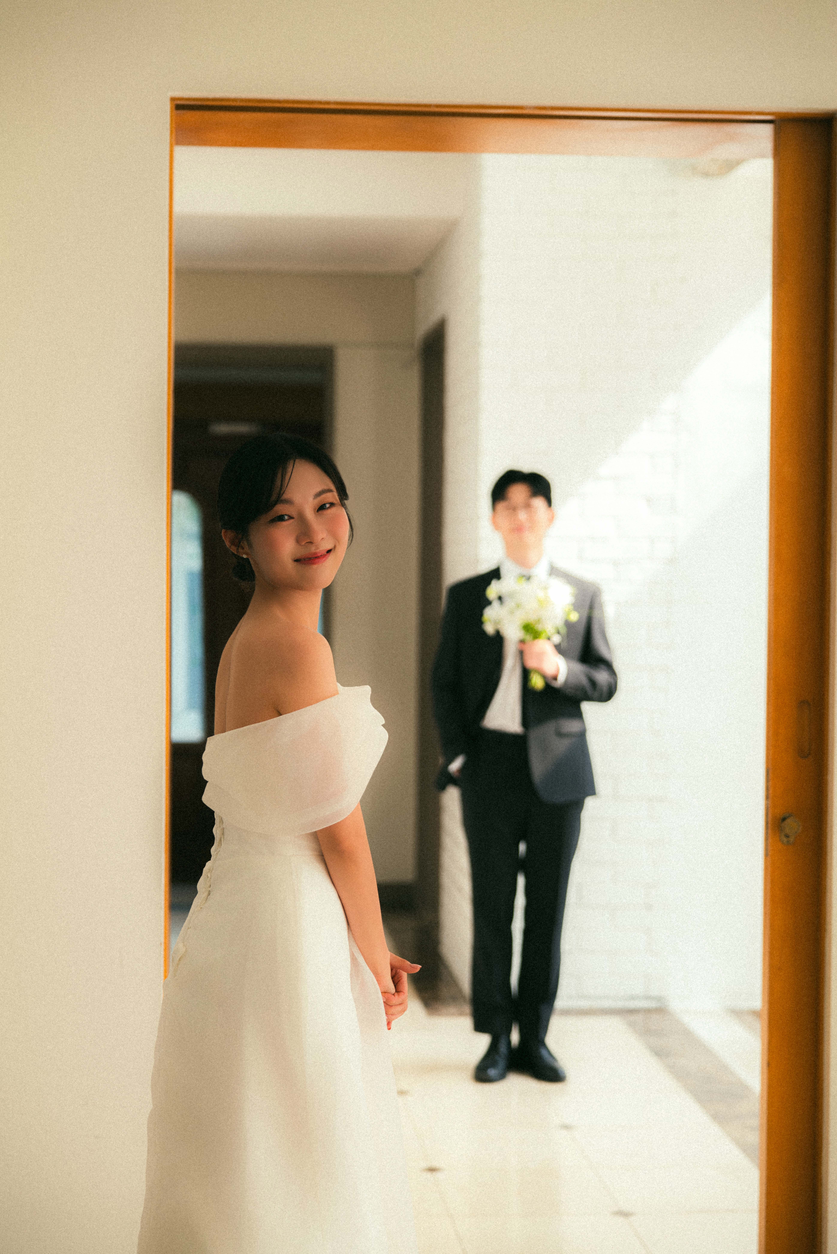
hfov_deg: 20.9
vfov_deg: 31.0
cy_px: 627
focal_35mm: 65
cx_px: 418
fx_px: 2265
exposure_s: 1/250
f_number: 2.8
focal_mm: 65
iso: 100
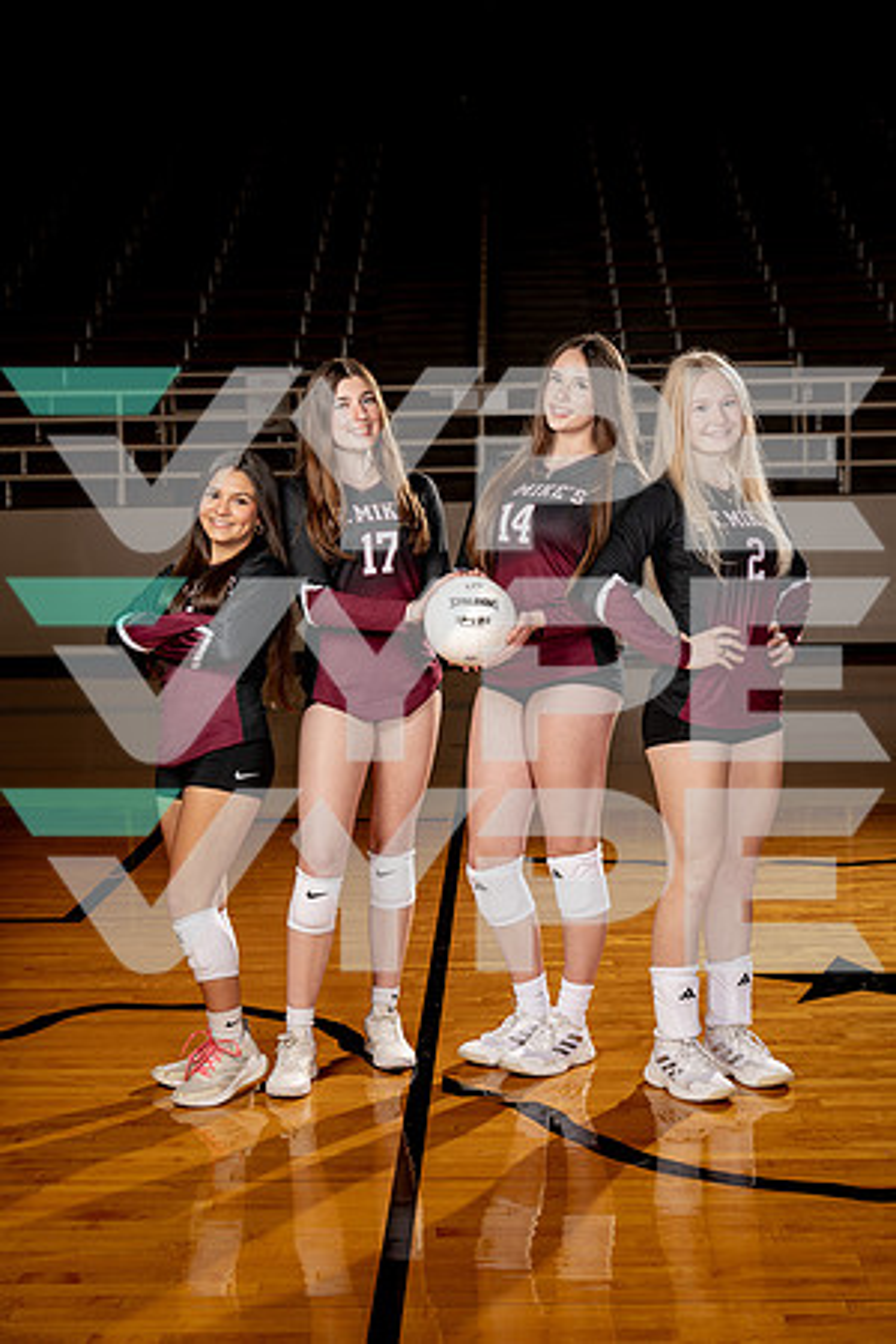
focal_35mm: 57
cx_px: 448
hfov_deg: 23.8
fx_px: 2128
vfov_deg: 35.1
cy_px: 672
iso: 100
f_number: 5.6
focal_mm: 57
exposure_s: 1/250
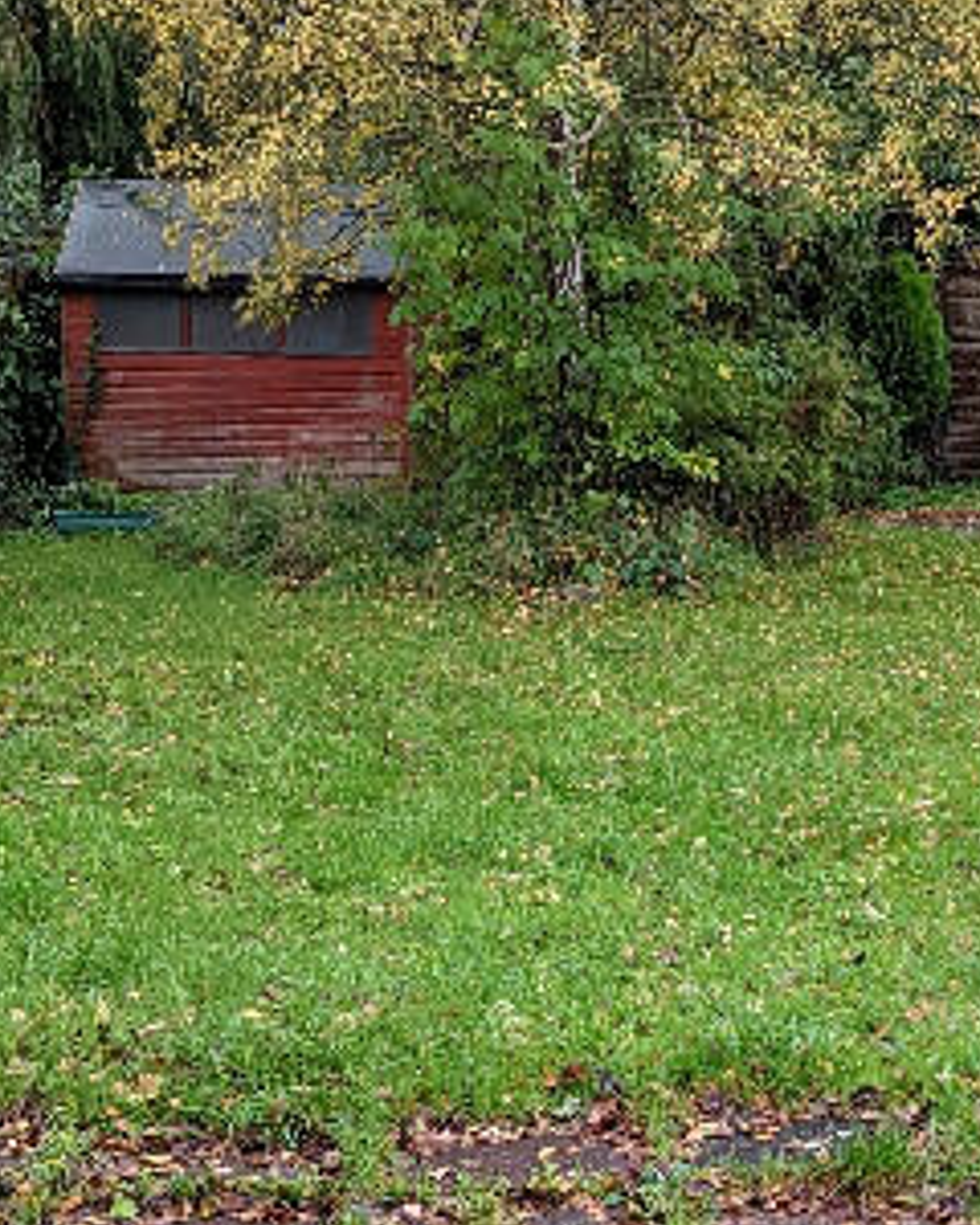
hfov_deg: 19.1
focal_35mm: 80
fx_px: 2900
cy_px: 1007
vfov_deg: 23.4
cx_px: 710
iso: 40
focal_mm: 6.81
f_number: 1.85
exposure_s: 1/289
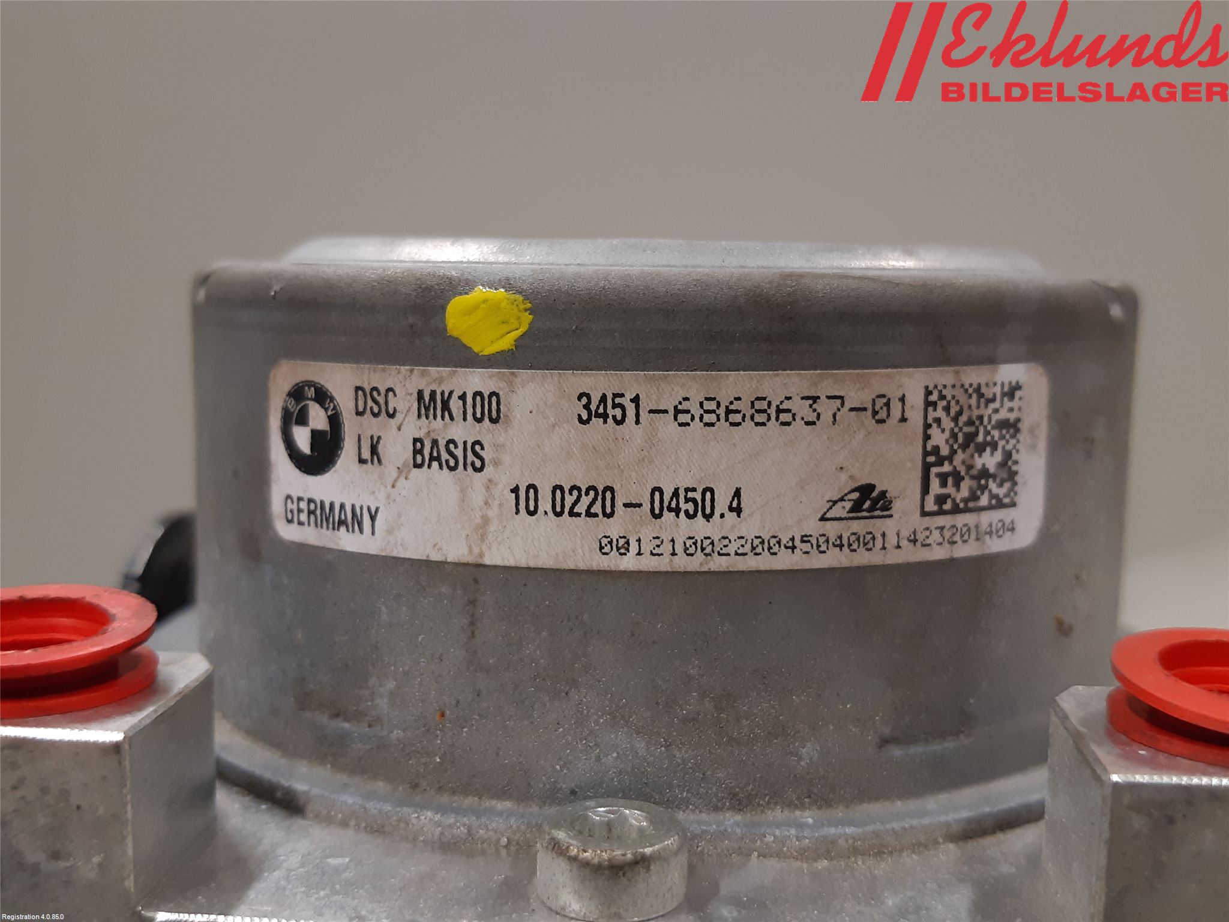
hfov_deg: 67.3
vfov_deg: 53.1
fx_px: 923
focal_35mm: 26
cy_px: 461
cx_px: 614
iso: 125
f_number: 1.7
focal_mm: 3.93
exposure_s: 1/50
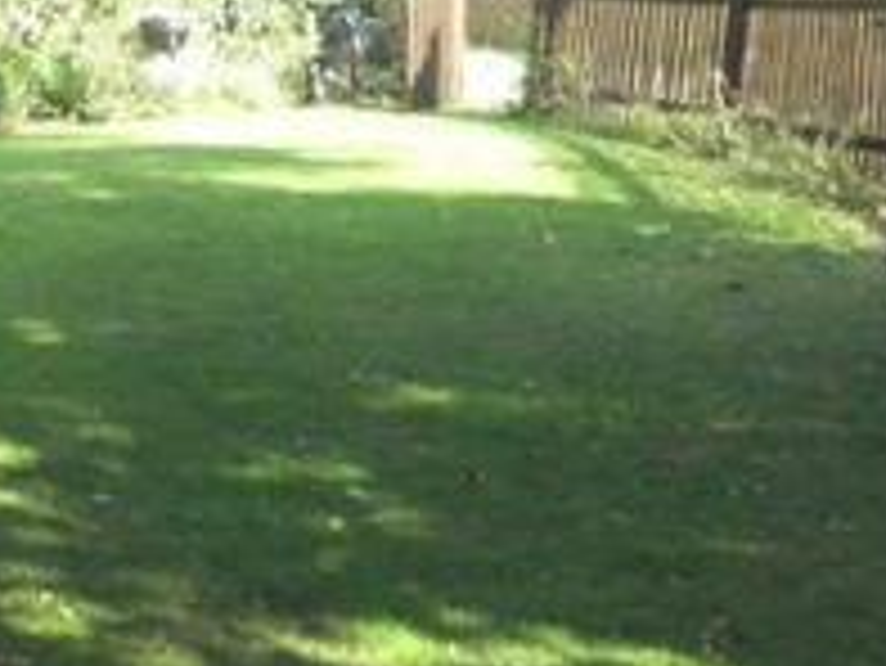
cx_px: -216
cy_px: 38
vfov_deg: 20.2
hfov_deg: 24.4
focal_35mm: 71
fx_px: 1818
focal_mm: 4.3
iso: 200
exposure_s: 1/250
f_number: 3.3
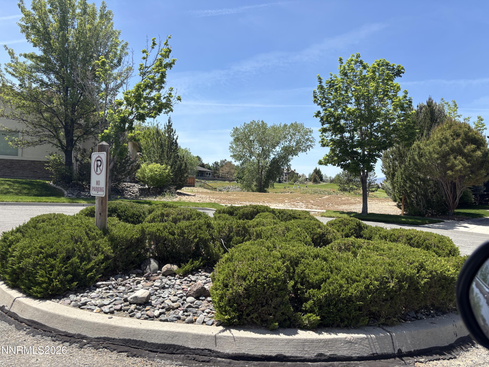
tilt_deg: +0.2
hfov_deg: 67.3
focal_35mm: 26
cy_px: 184
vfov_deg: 53.1
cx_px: 244
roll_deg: -3.0
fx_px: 367
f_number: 1.6
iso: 50
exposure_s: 1/2451
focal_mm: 5.96
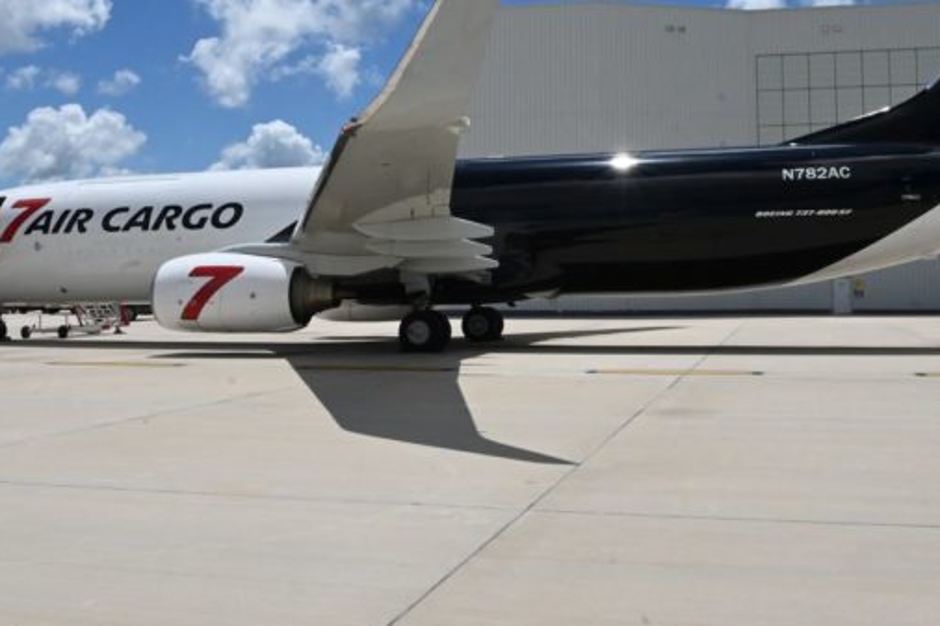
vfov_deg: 32.2
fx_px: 1070
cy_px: 178
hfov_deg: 47.4
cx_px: 500
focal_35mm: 41
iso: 2000
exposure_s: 1/2000
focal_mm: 18
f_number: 22
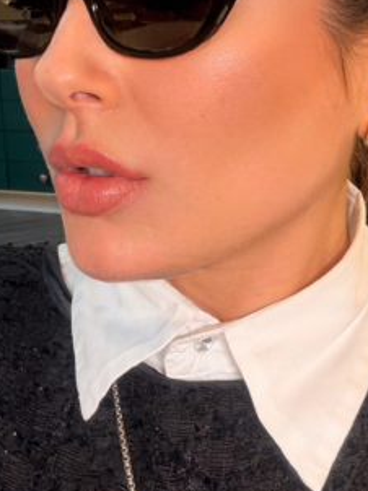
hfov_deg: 24.8
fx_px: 837
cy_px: 165
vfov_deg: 32.5
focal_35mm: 59
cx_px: 170
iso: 80
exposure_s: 1/72
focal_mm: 2.71
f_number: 1.9
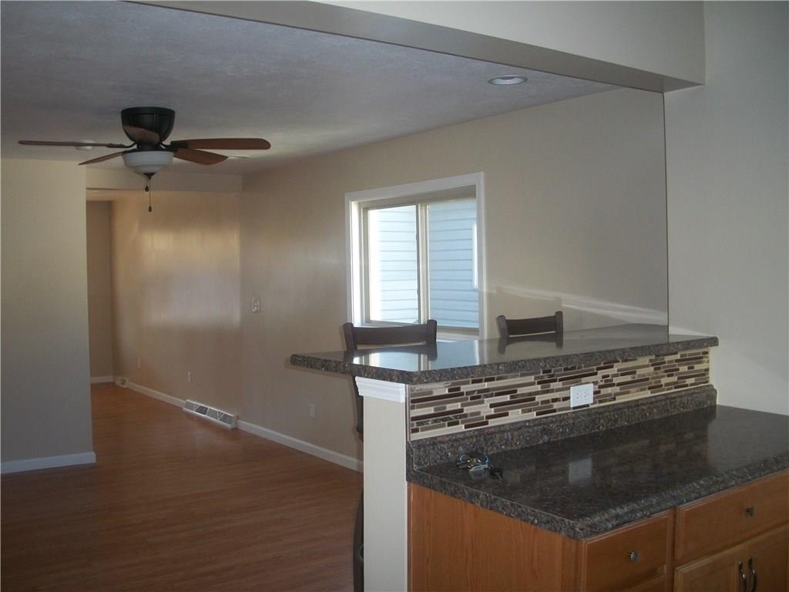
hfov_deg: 52.6
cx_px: 394
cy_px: 296
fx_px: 798
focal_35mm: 35
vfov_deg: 40.7
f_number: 3.1
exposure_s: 1/60
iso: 160
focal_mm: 6.3
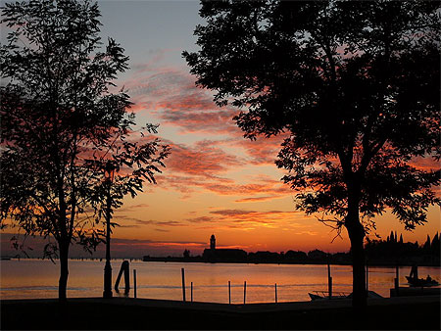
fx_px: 905
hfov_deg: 27.4
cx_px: 220
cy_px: 166
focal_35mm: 71
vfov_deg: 20.7
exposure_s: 1/100
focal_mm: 10.5
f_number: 3.7
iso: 80
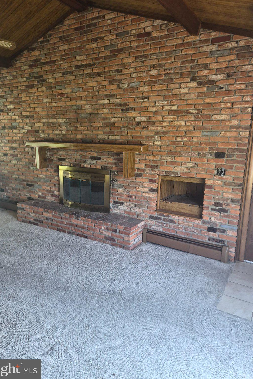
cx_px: 122
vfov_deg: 73.7
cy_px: 190
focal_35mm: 24
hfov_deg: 53.1
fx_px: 253
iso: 320
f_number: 1.8
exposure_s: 1/120
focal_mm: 5.4
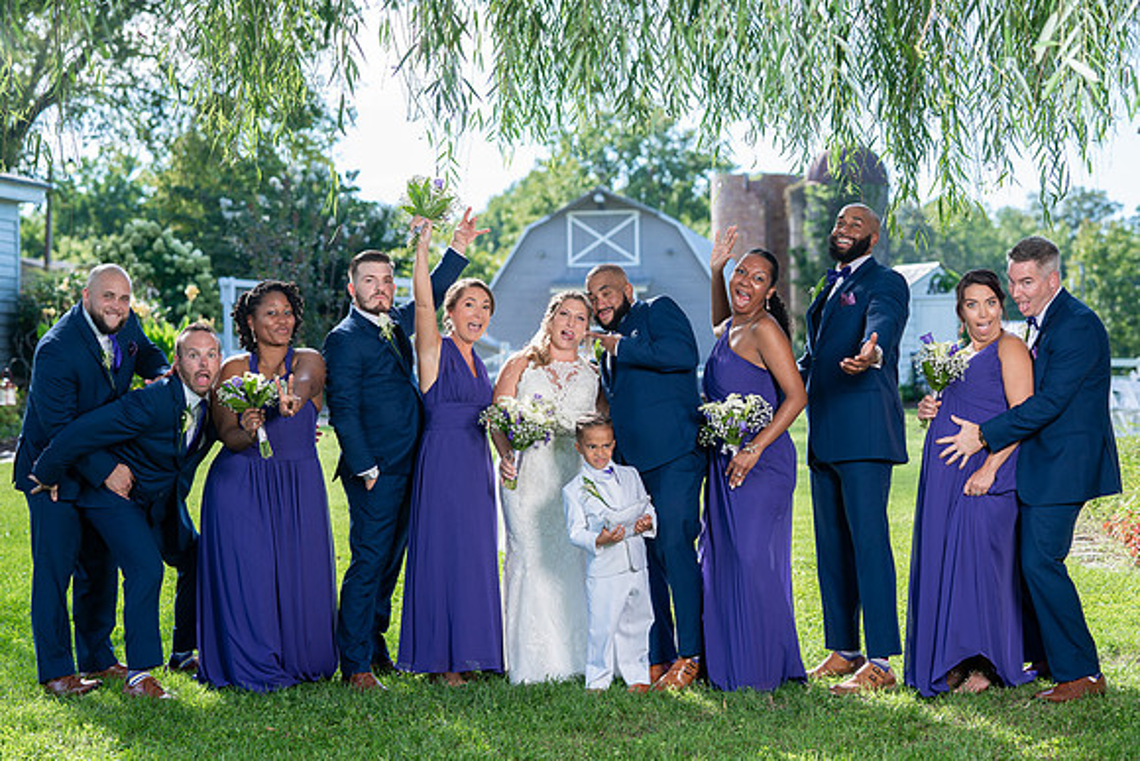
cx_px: 581
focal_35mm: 82
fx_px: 2584
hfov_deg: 24.9
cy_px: 373
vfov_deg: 16.7
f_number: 4
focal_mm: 80
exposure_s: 1/250
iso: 100
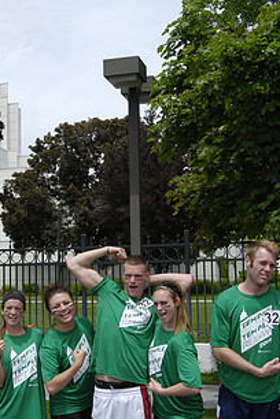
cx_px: 74
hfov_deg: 23.6
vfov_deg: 35.1
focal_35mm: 57
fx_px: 665
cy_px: 216
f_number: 10
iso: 400
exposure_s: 1/640
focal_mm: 20
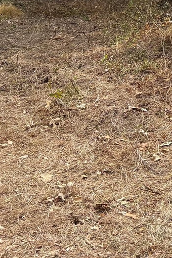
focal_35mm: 98
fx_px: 702
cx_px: 253
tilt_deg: +3.6
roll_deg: +1.7
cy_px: -107
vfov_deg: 18.8
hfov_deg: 13.2
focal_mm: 6.76
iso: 100
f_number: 1.78
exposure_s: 1/2370
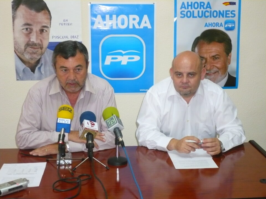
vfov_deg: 23.3
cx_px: 133
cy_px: 100
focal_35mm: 63
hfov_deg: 30.7
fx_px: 484
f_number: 3.8
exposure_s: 1/30
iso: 320
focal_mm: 10.4
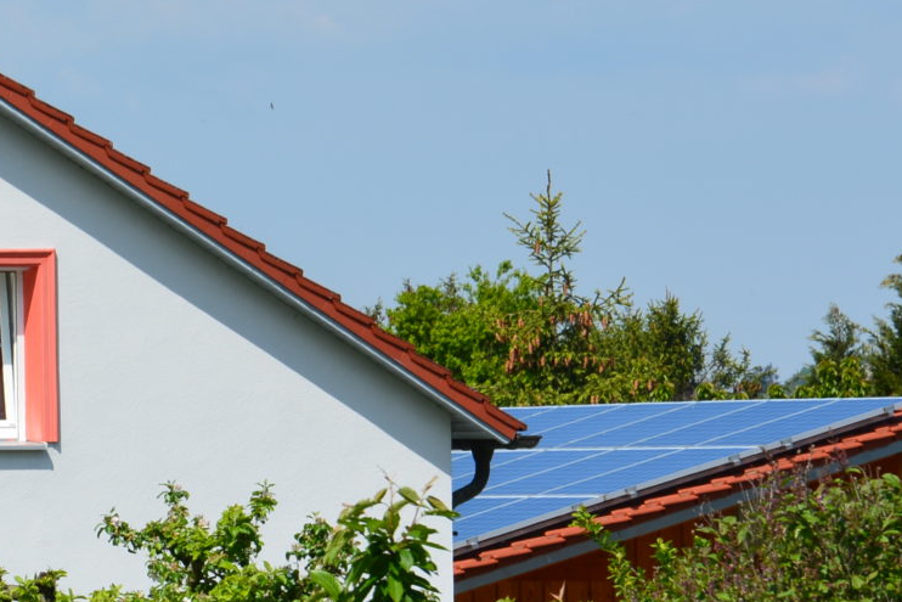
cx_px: -55
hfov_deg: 5.4
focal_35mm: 381
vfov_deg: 3.6
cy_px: 426
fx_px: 9547
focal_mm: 92
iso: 100
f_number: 11
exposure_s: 1/160
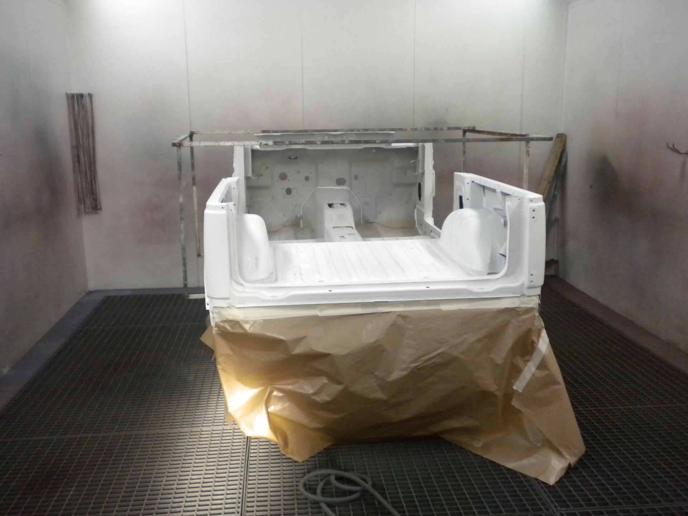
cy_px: 258
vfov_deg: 40.7
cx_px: 344
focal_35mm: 35
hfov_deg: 52.6
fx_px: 696
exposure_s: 1/346
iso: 400
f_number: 3.1
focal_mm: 6.3
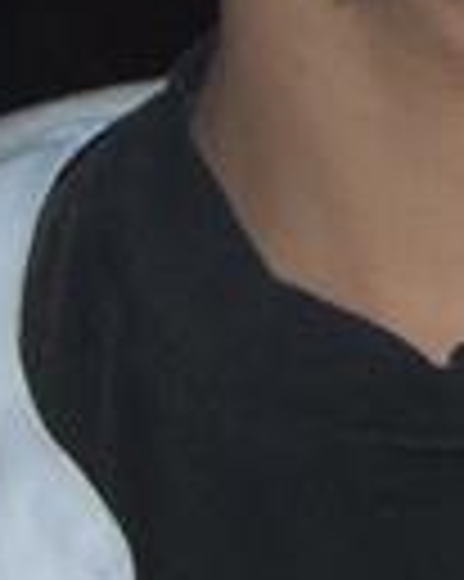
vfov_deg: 5.5
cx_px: 1144
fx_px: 6015
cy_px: 13
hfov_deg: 4.3
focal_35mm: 350
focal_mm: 28
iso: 400
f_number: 5.6
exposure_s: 1/6
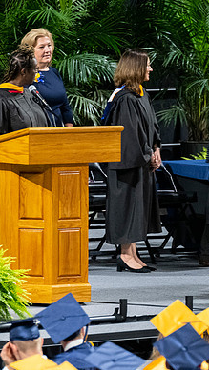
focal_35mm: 529
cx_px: 272
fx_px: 5208
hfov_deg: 2.3
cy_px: 188
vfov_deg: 4.1
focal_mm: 190
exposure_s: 1/200
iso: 2000
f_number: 4
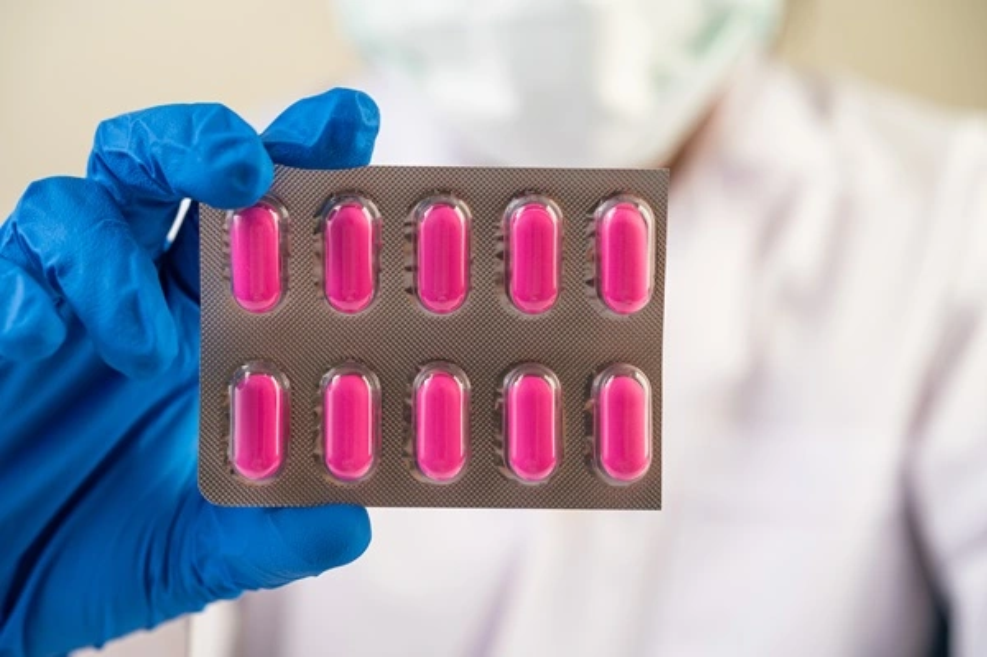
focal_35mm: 60
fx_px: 1644
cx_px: 494
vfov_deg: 22.6
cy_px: 328
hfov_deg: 33.4
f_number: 5
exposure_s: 1/125
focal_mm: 60
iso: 100
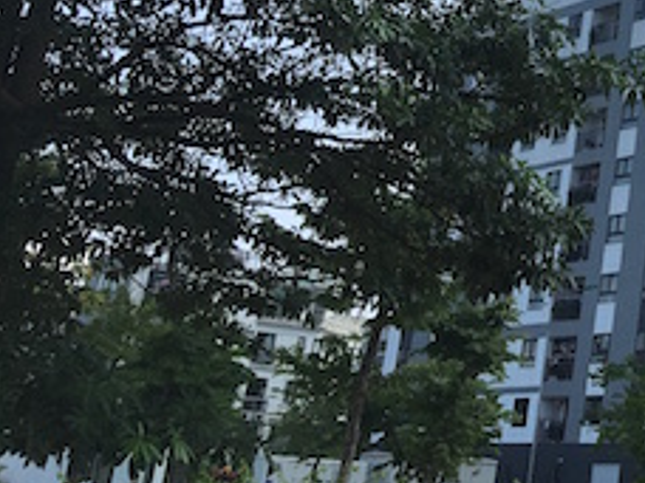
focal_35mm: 84
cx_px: 931
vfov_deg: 17.1
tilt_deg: +18.7
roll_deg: -4.2
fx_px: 1565
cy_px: -10
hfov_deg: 20.4
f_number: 2.2
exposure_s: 1/1709
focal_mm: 4.15
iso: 25
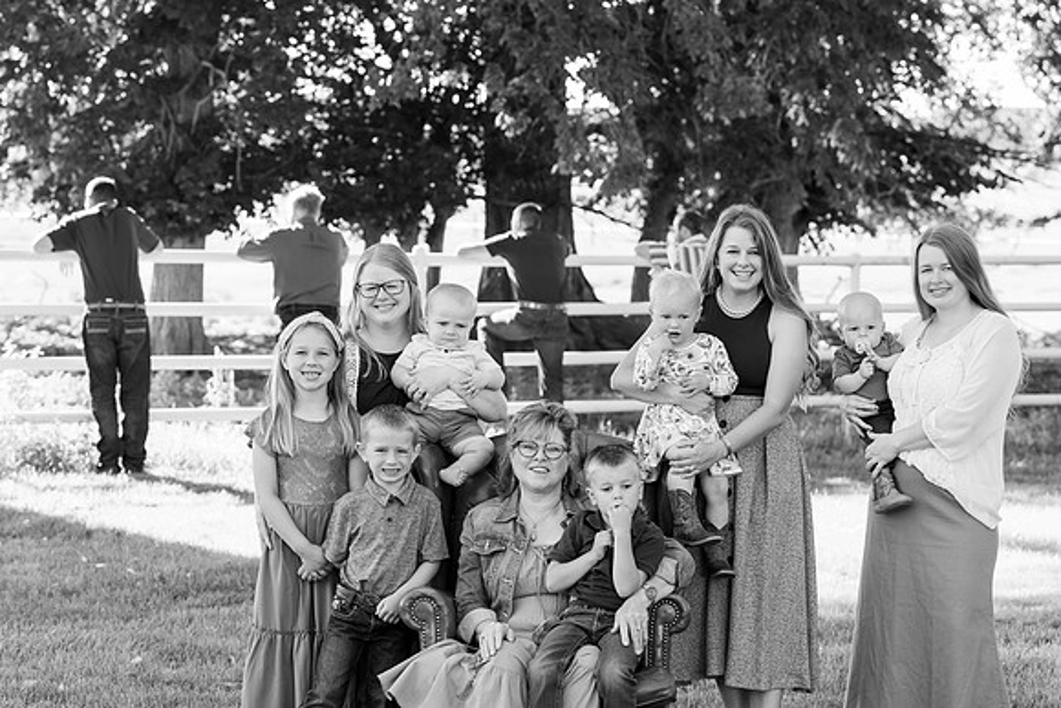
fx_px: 2948
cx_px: 530
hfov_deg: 20.4
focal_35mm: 100
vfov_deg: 13.7
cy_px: 354
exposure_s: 1/250
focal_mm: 100
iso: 800
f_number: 5.6
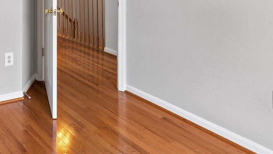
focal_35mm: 36
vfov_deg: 29.0
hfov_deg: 48.7
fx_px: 261
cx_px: 22
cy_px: -25
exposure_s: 1/3
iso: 320
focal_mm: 16
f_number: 8
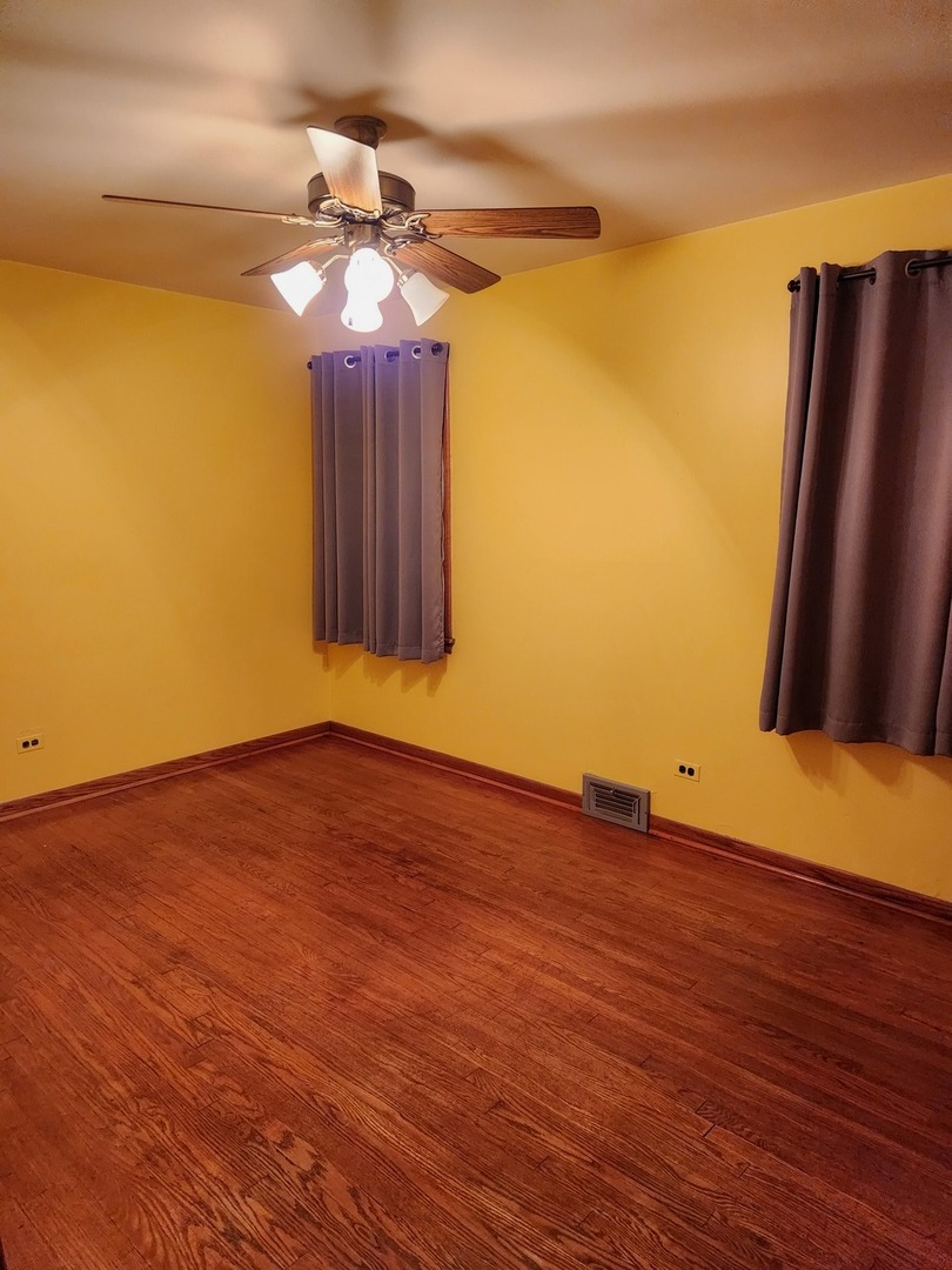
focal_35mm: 23
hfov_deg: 58.9
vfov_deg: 73.9
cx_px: 476
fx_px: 843
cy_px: 635
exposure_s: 1/120
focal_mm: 5.4
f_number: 1.8
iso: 1000
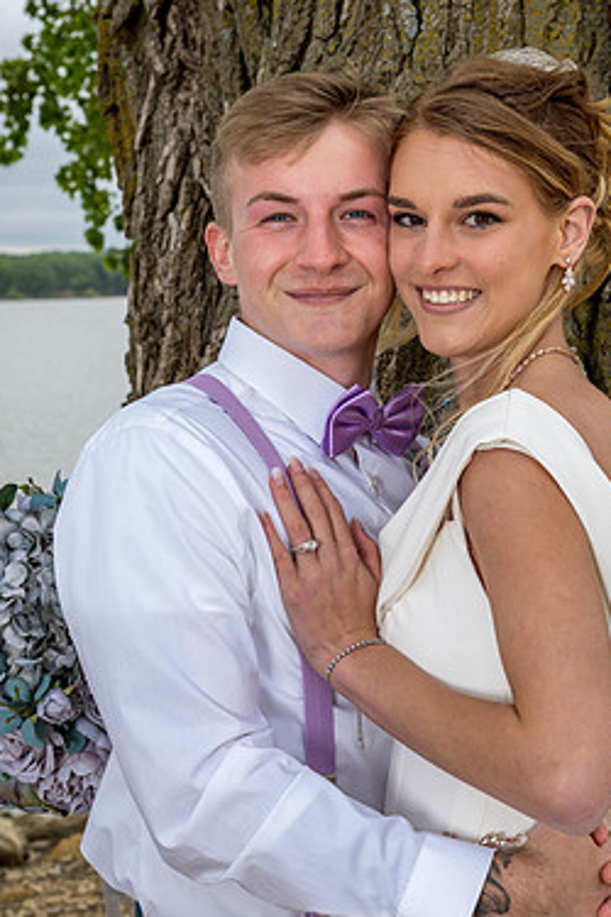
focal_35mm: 60
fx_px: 1527
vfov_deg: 33.4
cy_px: 492
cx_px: 349
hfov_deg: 22.6
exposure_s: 1/250
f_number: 7.1
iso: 100
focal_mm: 50
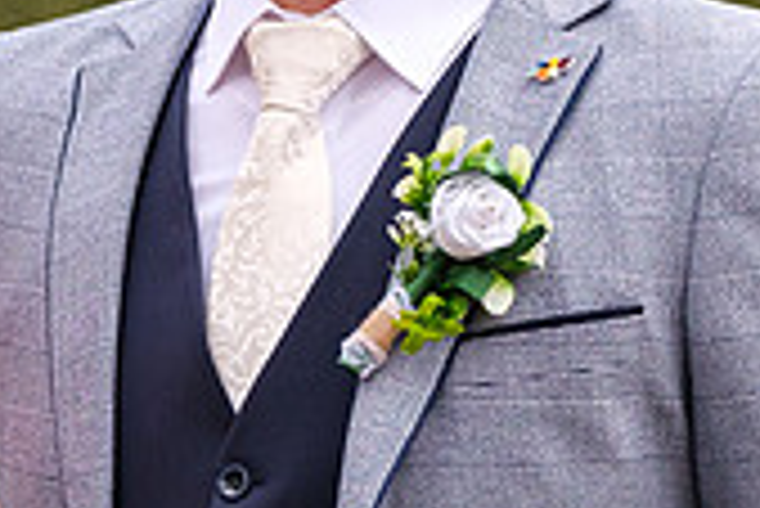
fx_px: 8895
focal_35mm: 421
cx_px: 339
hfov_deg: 4.9
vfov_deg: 3.3
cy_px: 193
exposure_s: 1/160
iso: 800
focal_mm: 71.5
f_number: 2.8
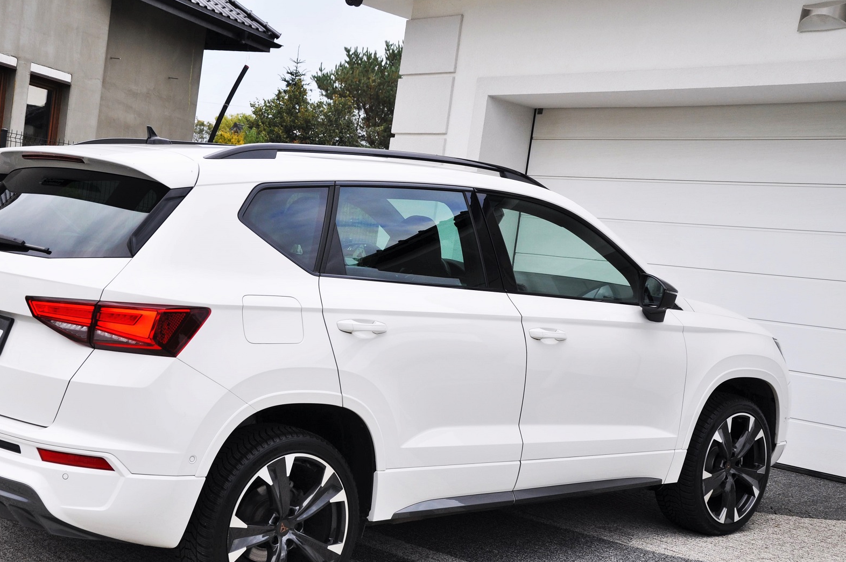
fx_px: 1361
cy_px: 334
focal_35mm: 58
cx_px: 336
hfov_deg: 34.4
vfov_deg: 23.3
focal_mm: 32
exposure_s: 1/200
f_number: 7.1
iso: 250
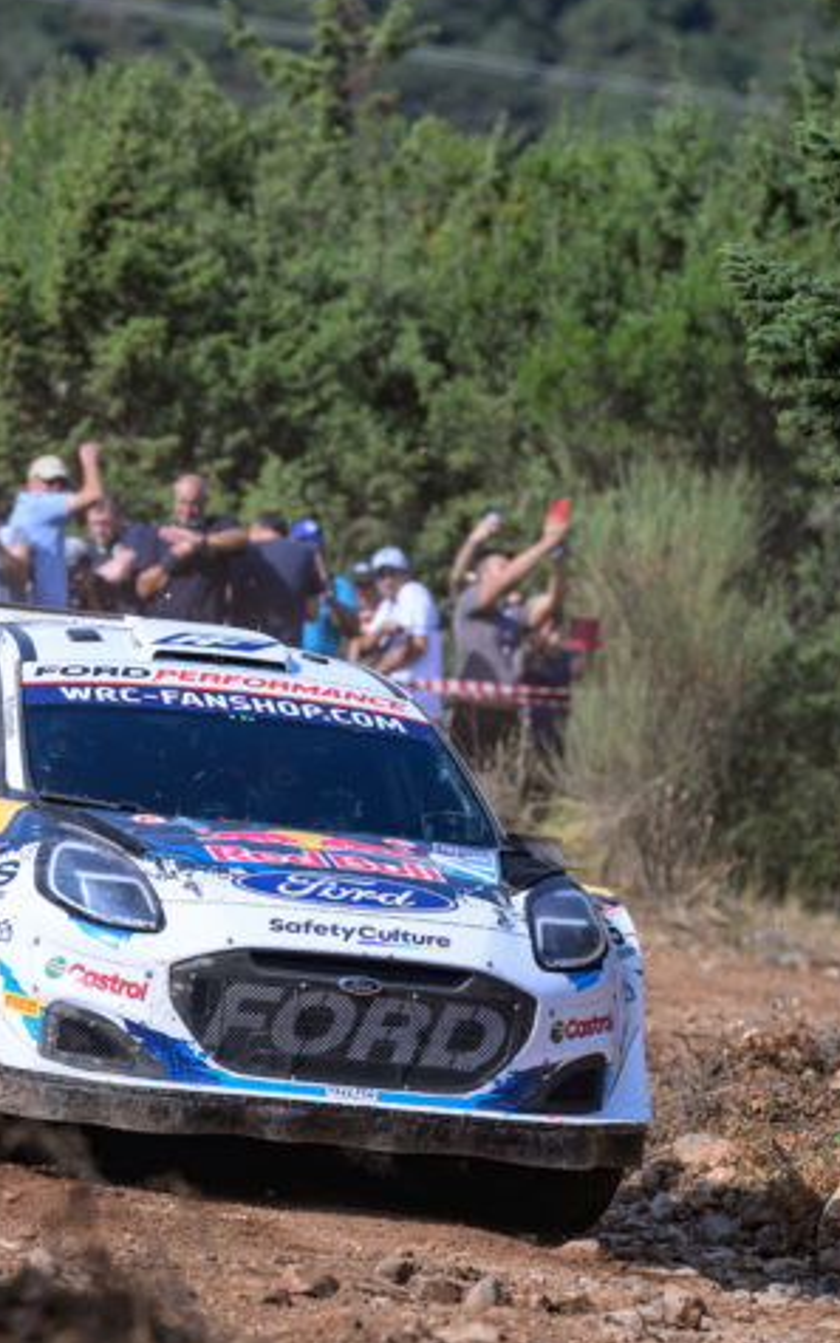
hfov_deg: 4.4
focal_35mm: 298
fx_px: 10912
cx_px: 85
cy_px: 664
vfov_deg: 7.0
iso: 160
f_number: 4
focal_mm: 185
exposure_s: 1/1600
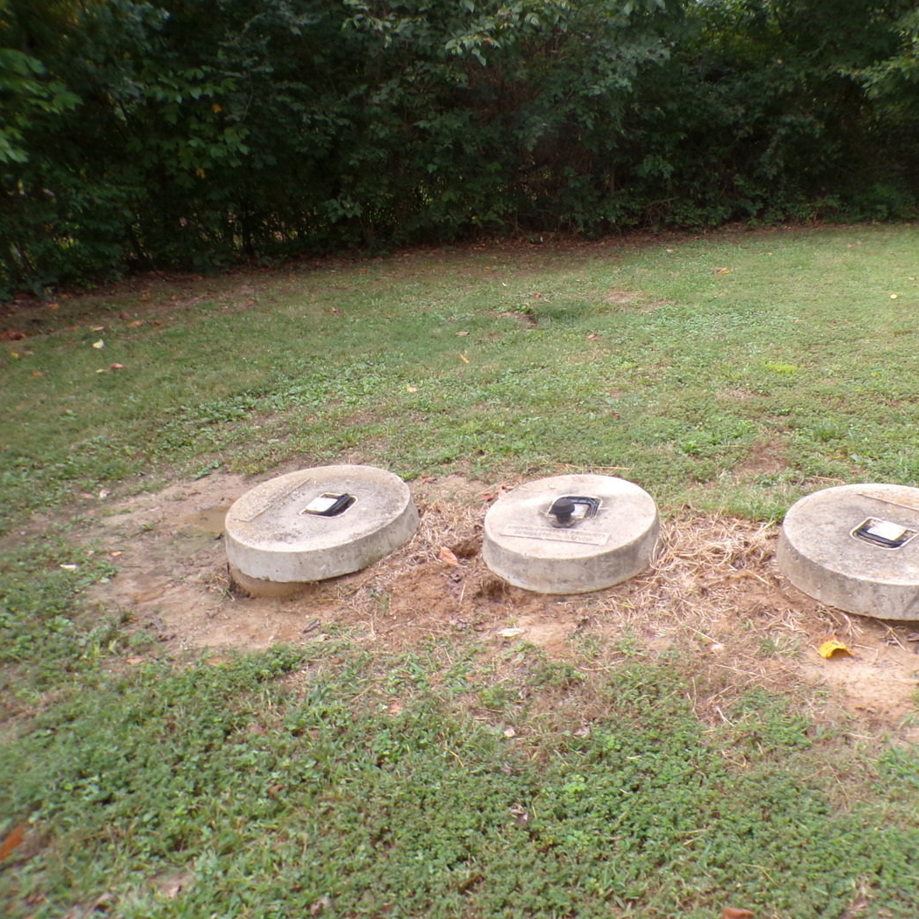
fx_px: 871
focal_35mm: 29
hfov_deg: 54.5
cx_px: 610
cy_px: 466
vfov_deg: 55.6
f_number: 4.4
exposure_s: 1/100
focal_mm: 4.3
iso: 100
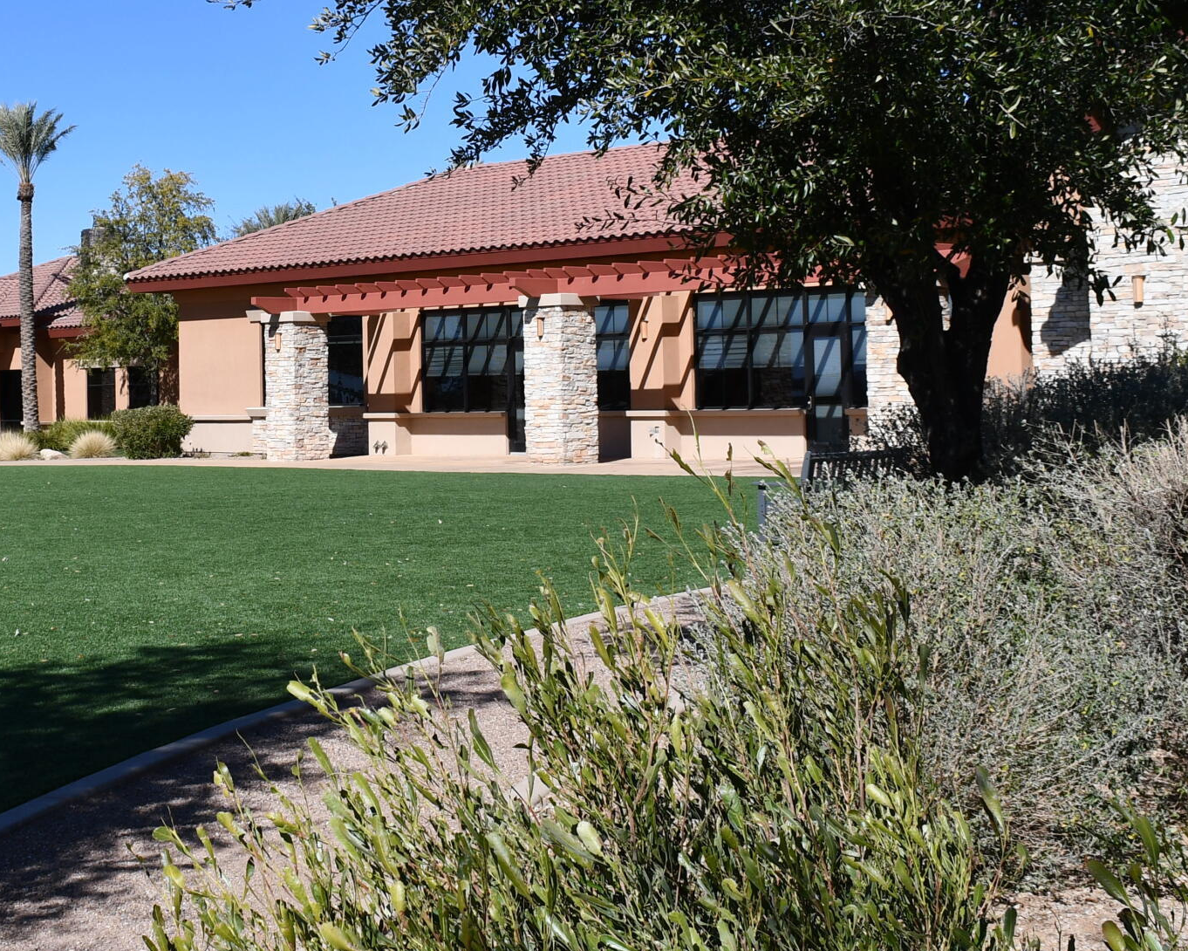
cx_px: 299
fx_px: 2180
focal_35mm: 62
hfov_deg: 30.0
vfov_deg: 24.5
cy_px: 300
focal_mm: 20
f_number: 10
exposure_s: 1/400
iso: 100
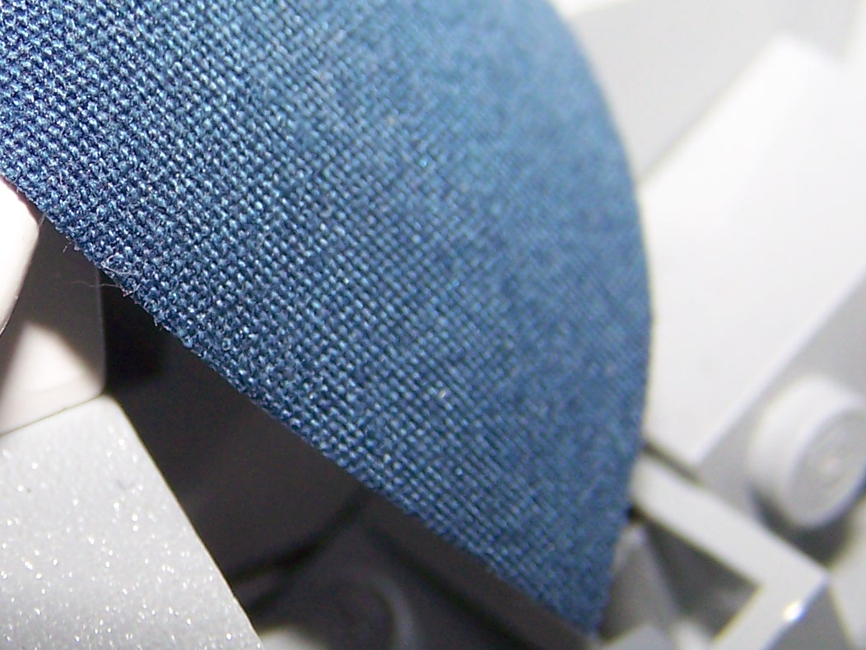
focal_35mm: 111
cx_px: 53
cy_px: 264
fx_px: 2777
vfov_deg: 13.3
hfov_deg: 17.4
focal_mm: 6.3
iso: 80
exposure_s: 1/60
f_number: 2.8
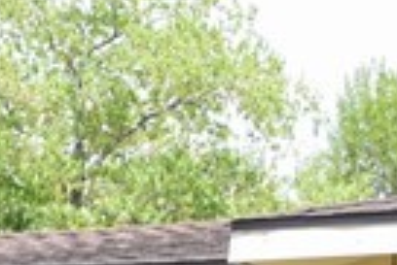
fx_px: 2727
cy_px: 504
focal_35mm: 247
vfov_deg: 5.5
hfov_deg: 8.3
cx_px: 235
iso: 200
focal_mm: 31
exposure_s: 1/250
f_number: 5.6
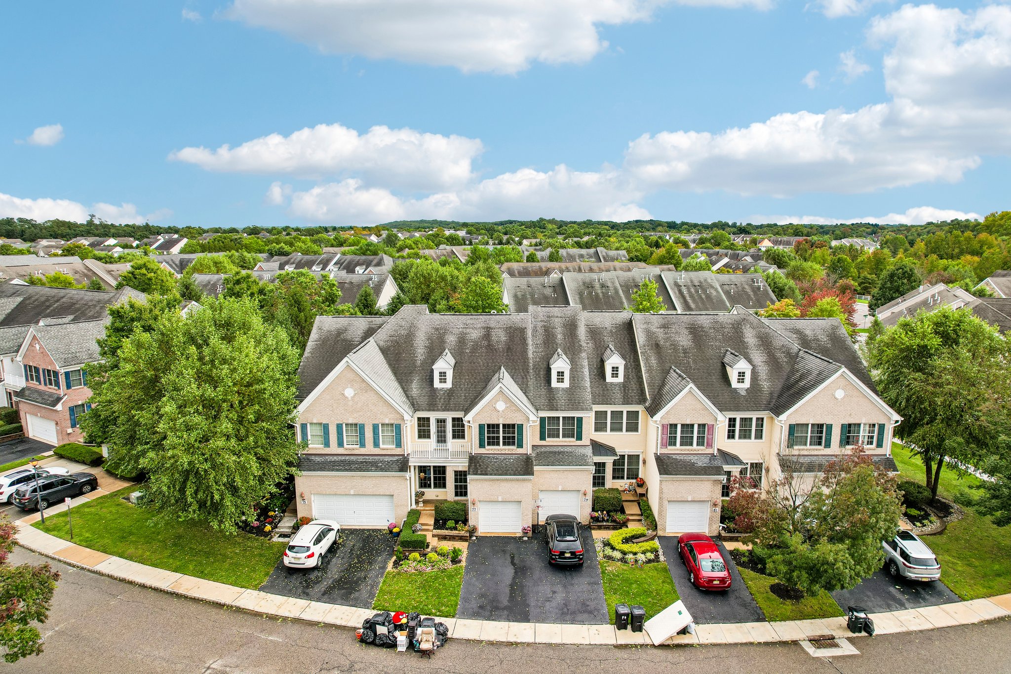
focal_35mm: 22
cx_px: 506
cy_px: 337
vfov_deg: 57.2
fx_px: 618
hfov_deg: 78.6
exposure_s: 1/1000
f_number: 2.8
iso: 110
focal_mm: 8.4
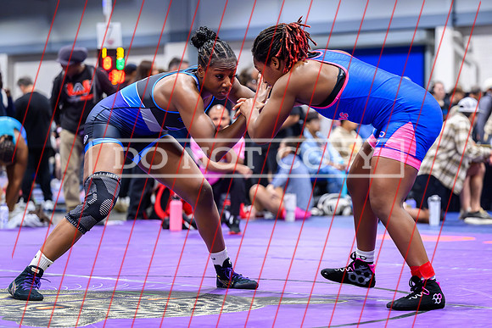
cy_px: 165
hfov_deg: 17.1
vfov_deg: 11.5
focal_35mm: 120
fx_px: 1635
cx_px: 305
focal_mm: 93
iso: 4000
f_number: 2.8
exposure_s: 1/800
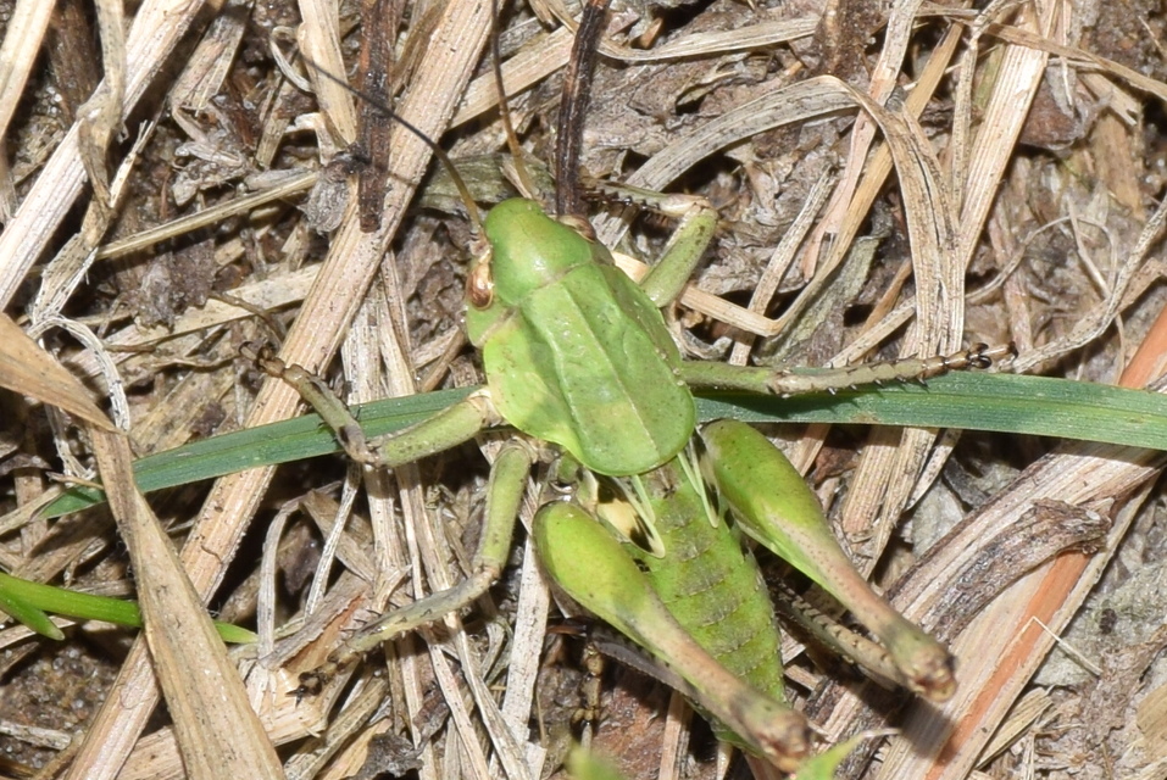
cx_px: 584
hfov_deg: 9.8
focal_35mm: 210
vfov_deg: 6.6
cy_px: 390
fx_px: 6814
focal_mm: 140
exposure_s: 1/160
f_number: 11
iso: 100
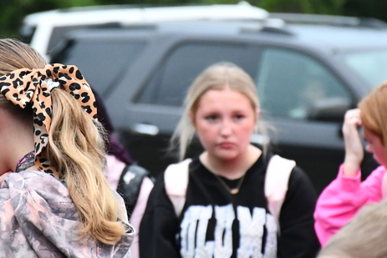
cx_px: 155
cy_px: 114
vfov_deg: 3.6
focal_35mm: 385
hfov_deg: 5.4
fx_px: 4140
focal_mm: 116
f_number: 5.6
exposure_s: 1/125
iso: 3200
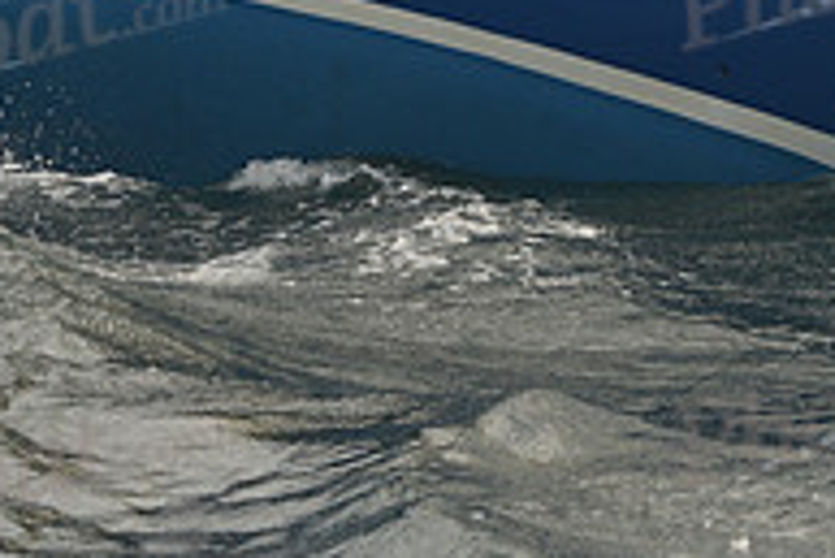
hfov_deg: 9.8
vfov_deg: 6.5
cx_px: 454
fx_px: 4874
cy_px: -227
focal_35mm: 210
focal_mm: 70
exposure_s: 1/1000
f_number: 5
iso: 320
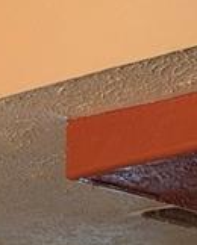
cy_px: 588
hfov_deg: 8.8
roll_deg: +0.1
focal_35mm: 173
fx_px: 1258
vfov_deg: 9.8
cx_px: -88
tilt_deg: -5.2
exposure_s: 1/40
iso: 400
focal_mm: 6.93
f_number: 1.48
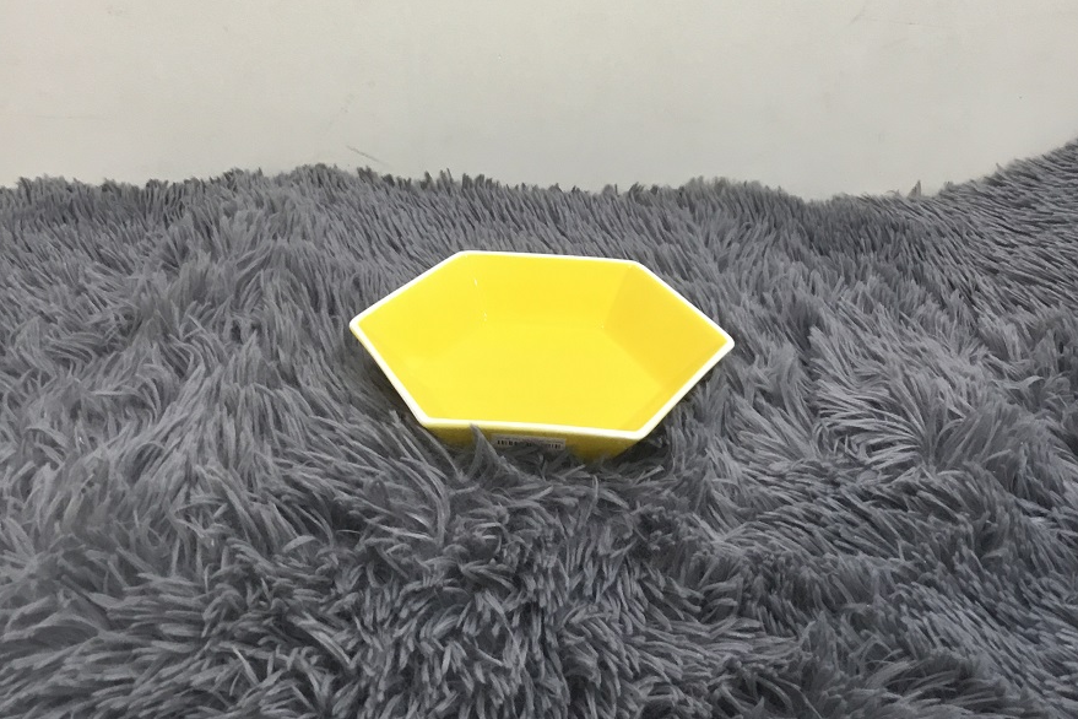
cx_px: 548
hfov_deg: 44.5
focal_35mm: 44
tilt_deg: -23.3
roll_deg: -0.6
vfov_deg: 30.0
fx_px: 1317
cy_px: 182
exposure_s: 1/33
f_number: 2.4
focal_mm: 3.3
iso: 80
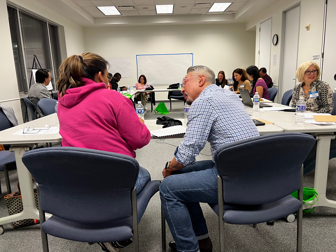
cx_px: 168
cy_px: 126
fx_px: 252
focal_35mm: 26
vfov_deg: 53.1
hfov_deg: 67.3
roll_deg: +1.8
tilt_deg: -11.8
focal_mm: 5.7
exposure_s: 1/60
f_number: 1.5
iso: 125
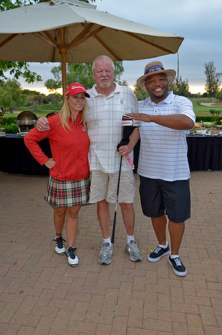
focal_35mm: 33
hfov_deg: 39.8
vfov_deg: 57.3
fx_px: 307
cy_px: 168
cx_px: 111
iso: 220
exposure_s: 1/80
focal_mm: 22
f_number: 4
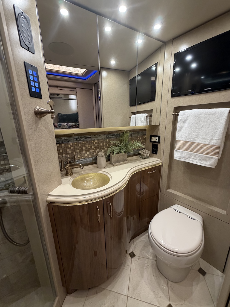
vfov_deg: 102.1
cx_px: 115
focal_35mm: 14
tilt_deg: -14.6
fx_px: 124
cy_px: 154
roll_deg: +2.6
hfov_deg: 85.7
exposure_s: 1/100
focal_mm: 2.22
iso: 250
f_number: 2.2
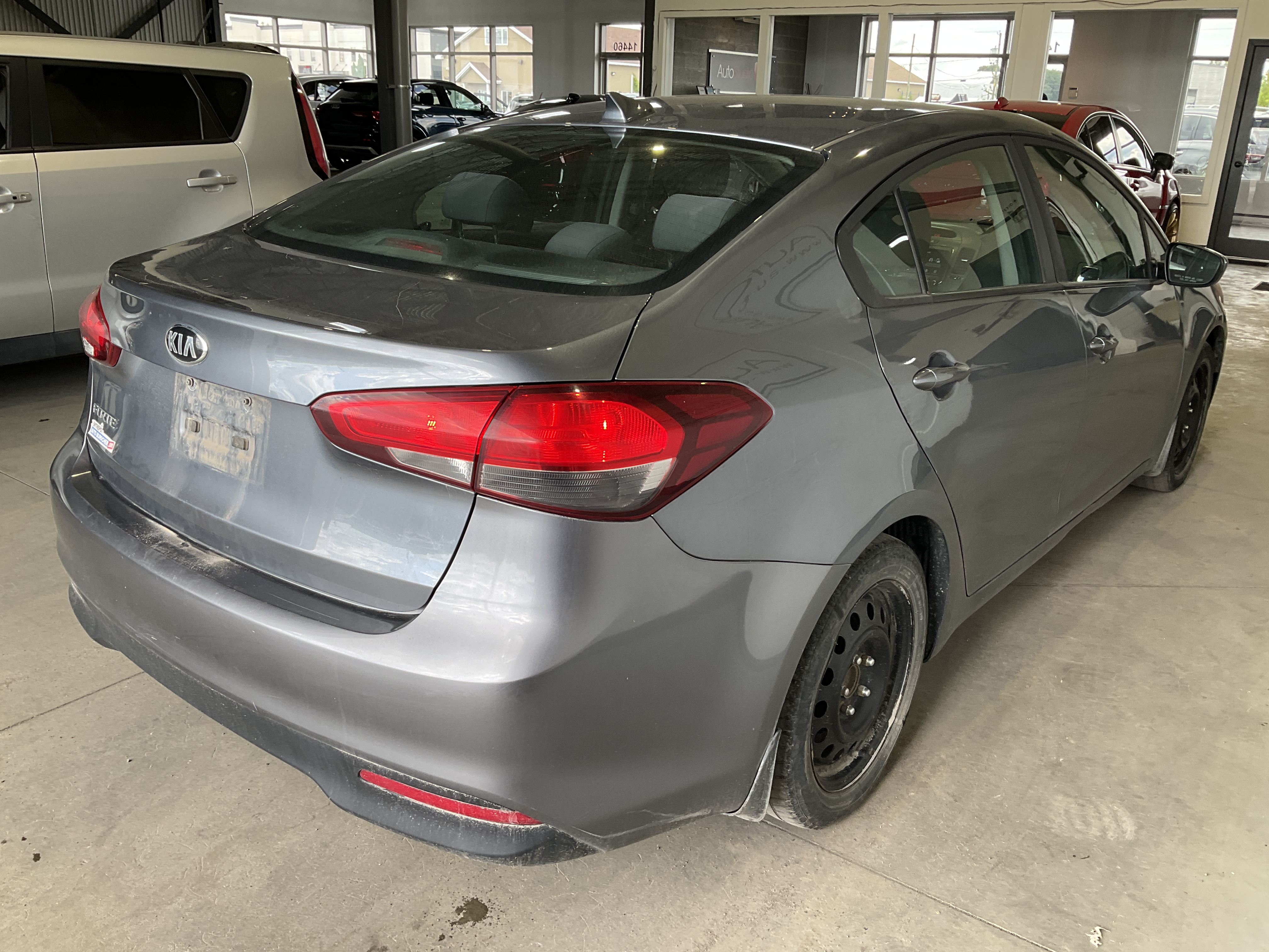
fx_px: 1063
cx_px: 634
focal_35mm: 29
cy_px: 476
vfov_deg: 48.2
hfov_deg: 61.7
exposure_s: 1/122
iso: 32
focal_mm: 3
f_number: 1.8
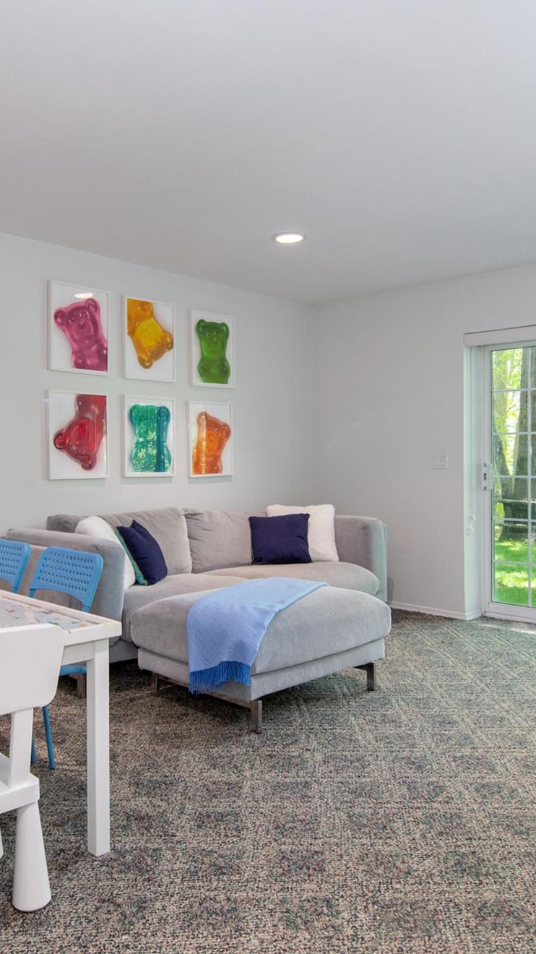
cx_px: 202
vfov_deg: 70.2
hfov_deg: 42.8
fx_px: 678
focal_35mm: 27
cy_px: 465
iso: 640
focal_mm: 11
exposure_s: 1/50
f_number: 8
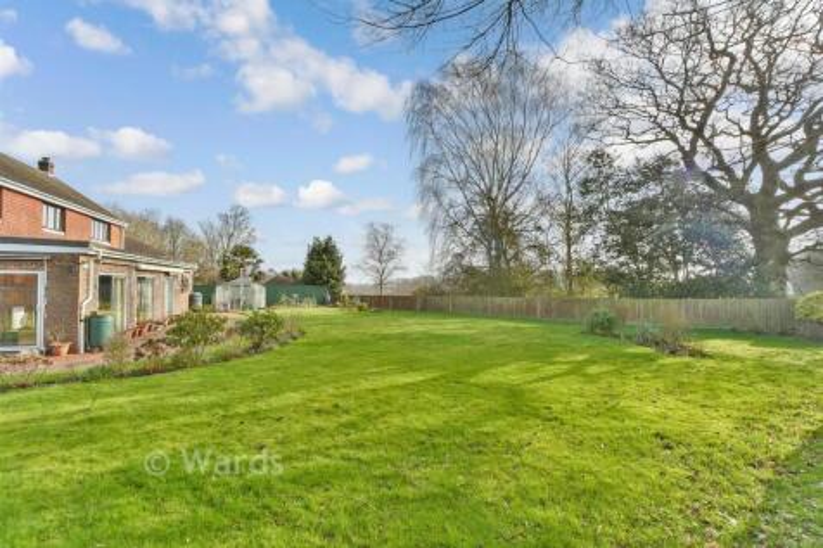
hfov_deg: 100.4
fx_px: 343
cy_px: 274
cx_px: 412
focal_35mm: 15
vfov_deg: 77.3
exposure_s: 1/250
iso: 320
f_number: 8
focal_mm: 10
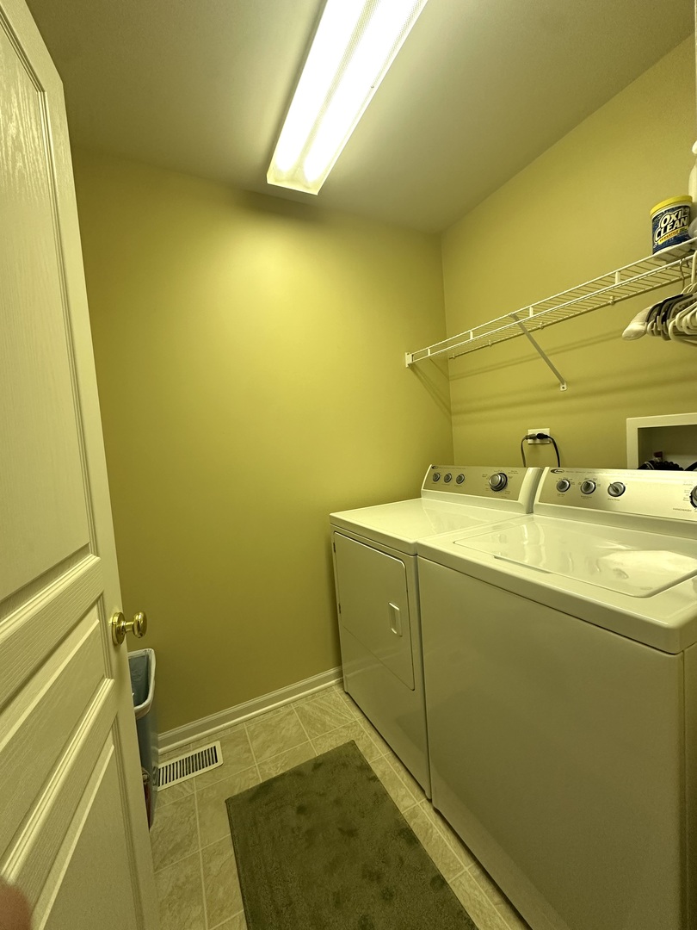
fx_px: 376
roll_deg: +4.0
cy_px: 465
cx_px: 348
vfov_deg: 102.1
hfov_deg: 85.7
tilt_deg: -2.5
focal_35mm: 14
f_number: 2.2
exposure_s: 1/120
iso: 200
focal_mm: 2.22
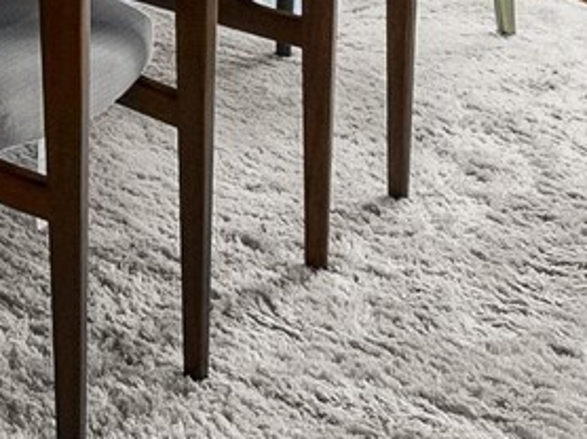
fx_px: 1491
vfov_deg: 13.6
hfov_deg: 17.5
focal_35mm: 88
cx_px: -504
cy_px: -504
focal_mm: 15
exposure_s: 1/10
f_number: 7.1
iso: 1000
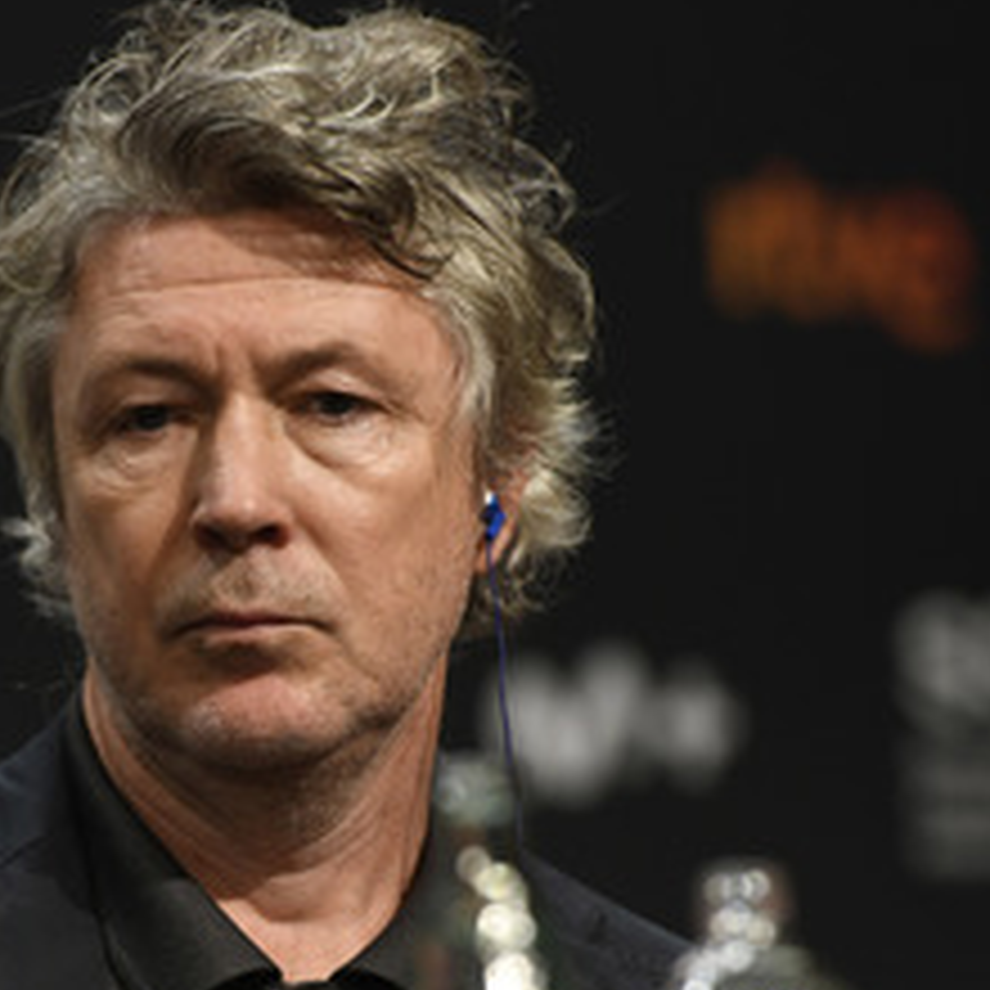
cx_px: 241
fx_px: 11260
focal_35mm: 348
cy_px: 612
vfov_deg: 5.0
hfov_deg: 5.0
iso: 1000
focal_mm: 200
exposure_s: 1/200
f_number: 3.5
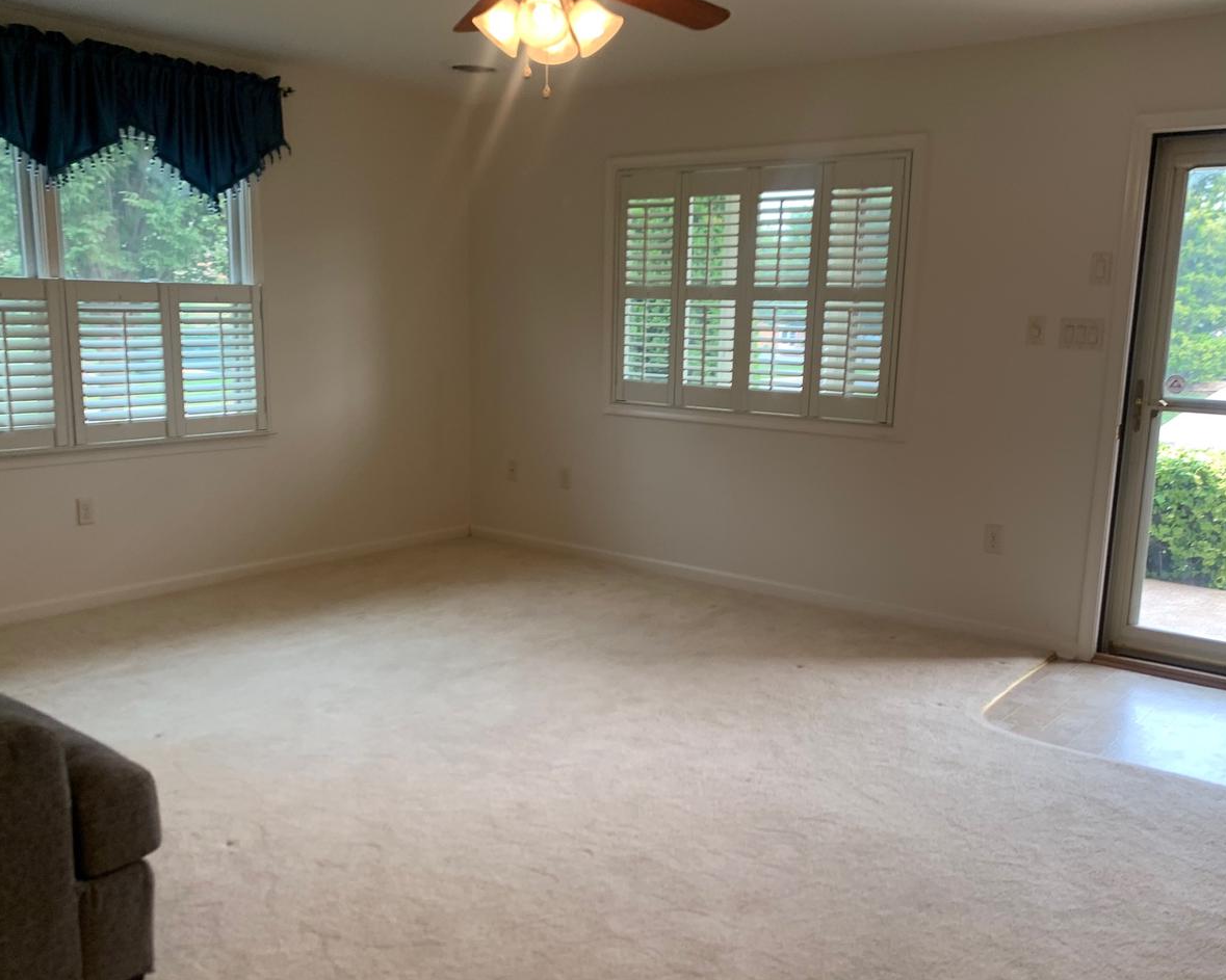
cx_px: 630
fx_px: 1125
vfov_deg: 47.1
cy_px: 528
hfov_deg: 57.2
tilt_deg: -13.1
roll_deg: -1.9
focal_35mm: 31
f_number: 1.8
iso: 64
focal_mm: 4.25
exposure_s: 1/60
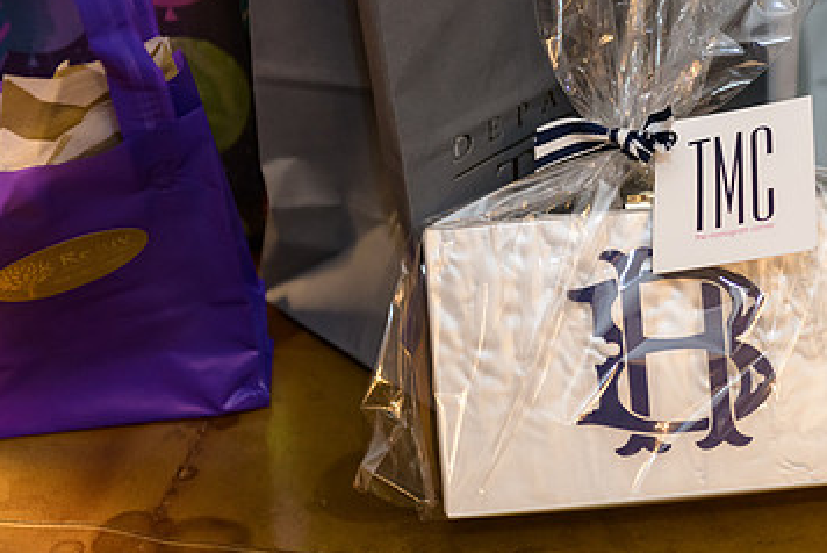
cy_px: 175
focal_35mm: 101
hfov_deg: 20.0
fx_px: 2322
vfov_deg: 13.6
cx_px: 632
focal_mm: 62
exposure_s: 1/125
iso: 1600
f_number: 3.2
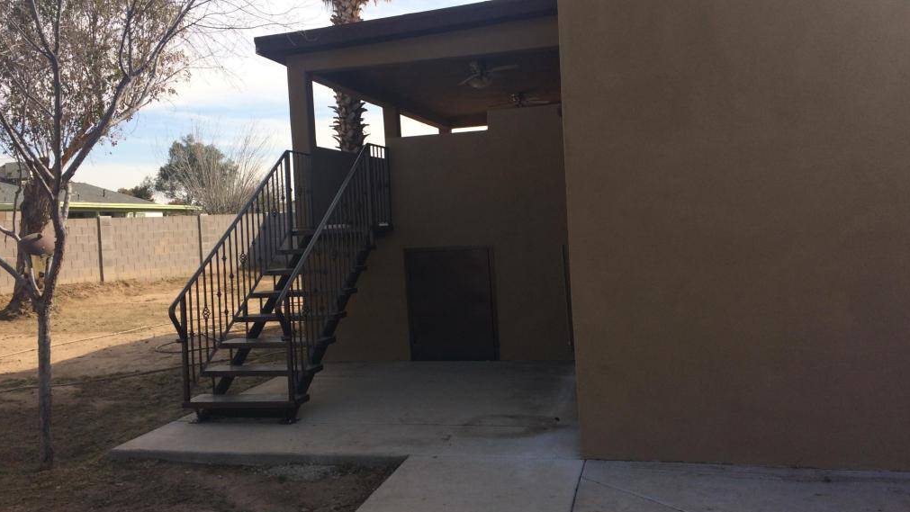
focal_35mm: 32
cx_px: 457
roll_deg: +0.6
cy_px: 245
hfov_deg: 61.0
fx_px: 772
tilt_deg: -3.2
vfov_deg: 36.7
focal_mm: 4.15
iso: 32
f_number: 2.2
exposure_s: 1/1282
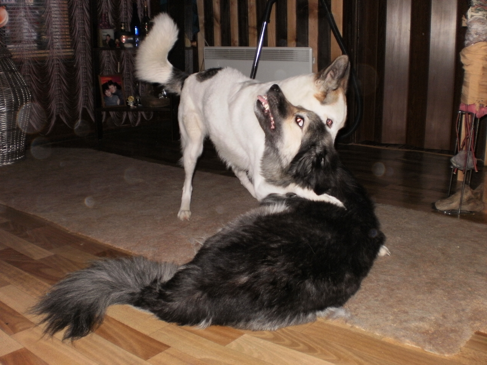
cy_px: 182
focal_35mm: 38
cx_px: 244
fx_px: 535
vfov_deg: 37.7
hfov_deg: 49.0
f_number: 3.1
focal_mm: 6.3
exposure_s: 1/30
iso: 125
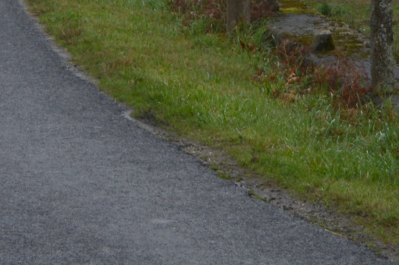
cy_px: -343
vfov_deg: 5.5
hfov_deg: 8.5
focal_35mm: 243
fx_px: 2692
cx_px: 88
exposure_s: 1/200
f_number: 6.3
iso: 100
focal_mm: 30
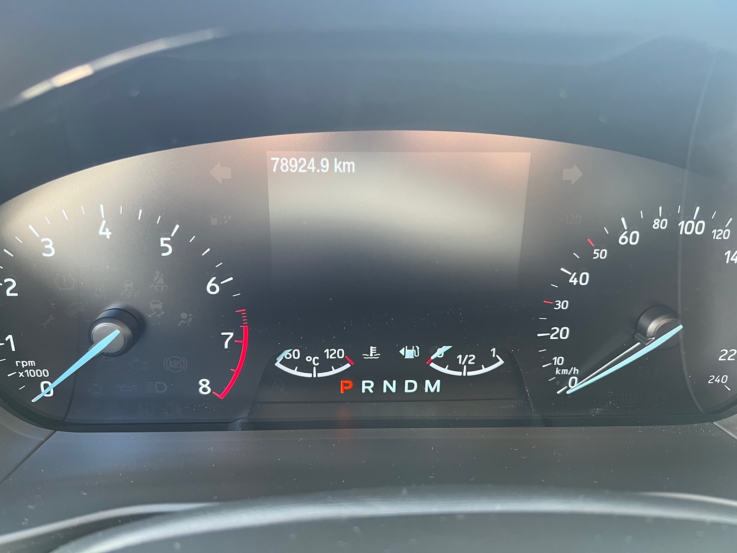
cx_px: 368
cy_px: 276
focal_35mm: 26
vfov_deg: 53.1
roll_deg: -2.1
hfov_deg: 67.3
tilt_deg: -26.5
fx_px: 554
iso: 125
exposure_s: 1/84
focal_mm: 5.7
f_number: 1.5
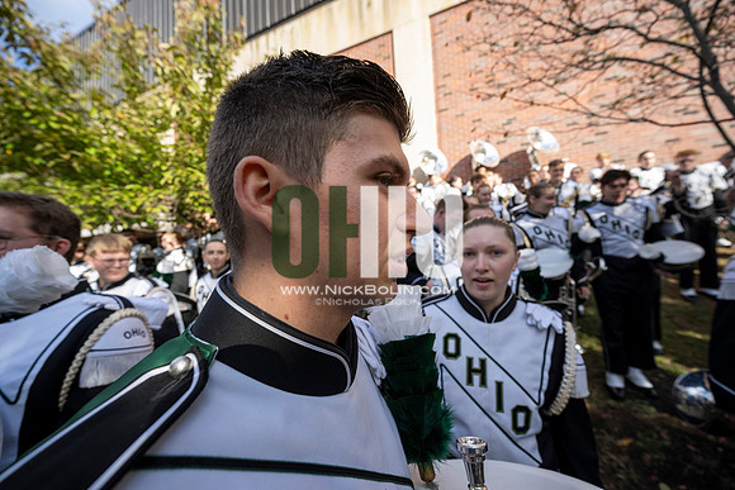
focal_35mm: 14
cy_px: 245
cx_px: 368
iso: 250
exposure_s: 1/500
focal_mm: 14
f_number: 4.5
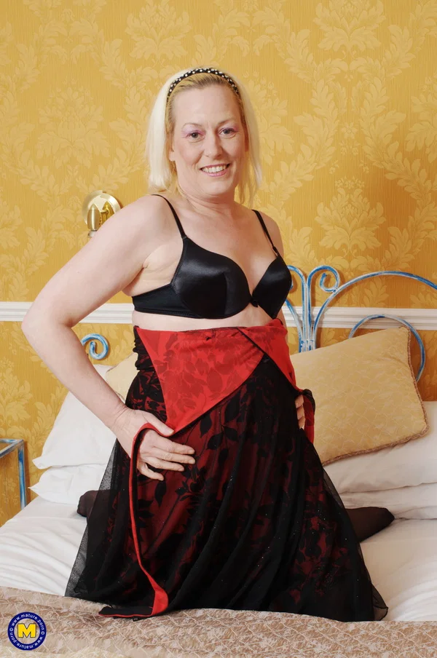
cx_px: 218
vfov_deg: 37.9
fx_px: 959
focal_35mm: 52
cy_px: 329
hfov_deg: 25.7
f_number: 14
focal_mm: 35
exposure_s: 1/125
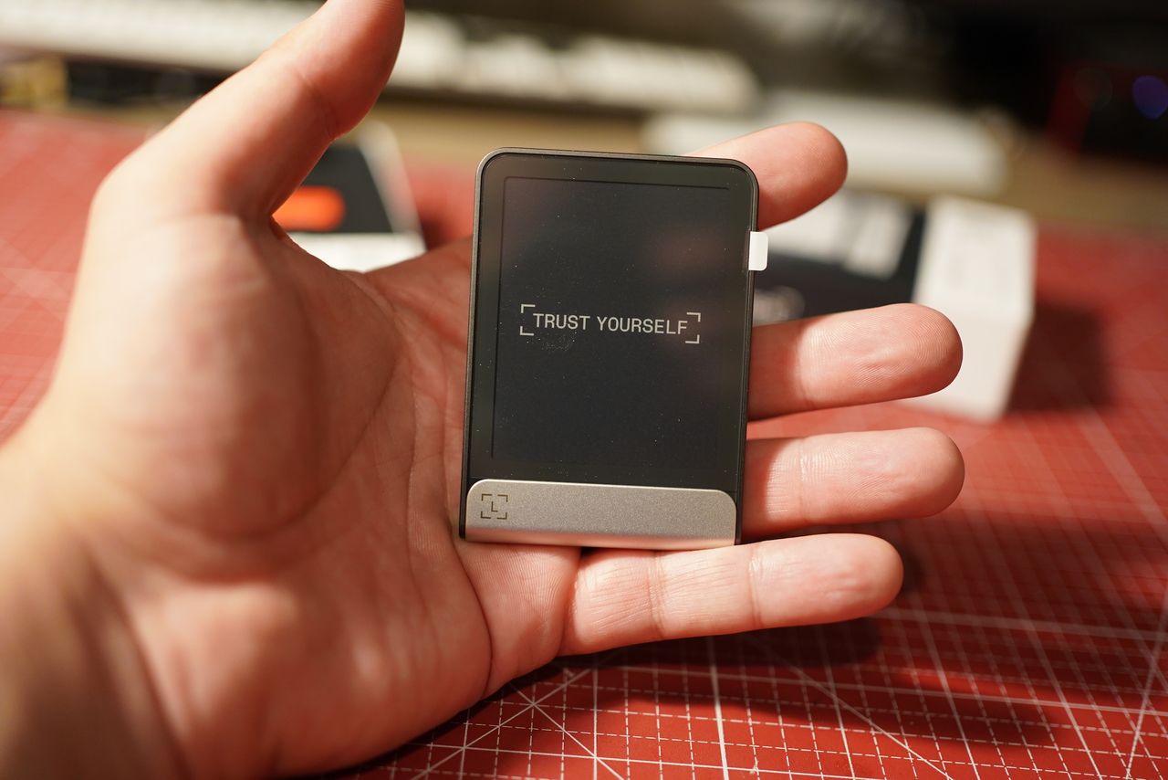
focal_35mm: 35
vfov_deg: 37.9
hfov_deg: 54.4
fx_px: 1136
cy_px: 390
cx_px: 584
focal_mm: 35
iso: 1600
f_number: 2
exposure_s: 1/160
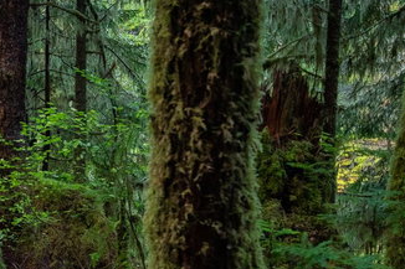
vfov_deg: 15.7
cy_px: 240
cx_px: -40
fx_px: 967
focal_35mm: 86
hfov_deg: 22.3
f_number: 4.5
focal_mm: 35
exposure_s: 1/80
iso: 2200
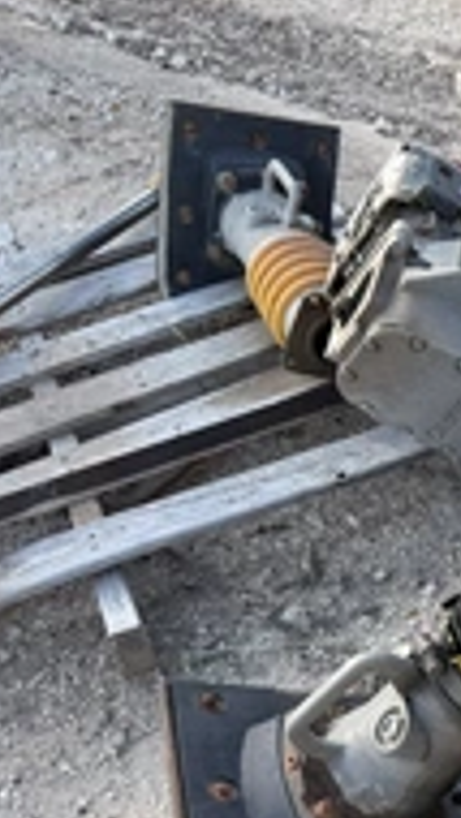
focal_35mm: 55
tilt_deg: -46.8
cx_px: 776
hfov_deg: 18.2
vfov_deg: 37.5
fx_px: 1194
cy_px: 534
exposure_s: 1/955
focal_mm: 6.76
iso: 80
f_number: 1.78
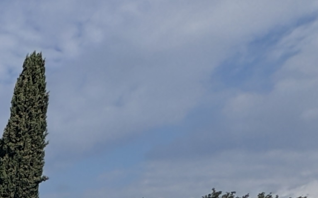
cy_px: 551
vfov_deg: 11.6
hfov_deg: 17.8
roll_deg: +0.9
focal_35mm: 78
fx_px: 676
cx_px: -328
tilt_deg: -19.8
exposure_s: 1/5650
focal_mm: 2.22
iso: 40
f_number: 2.2
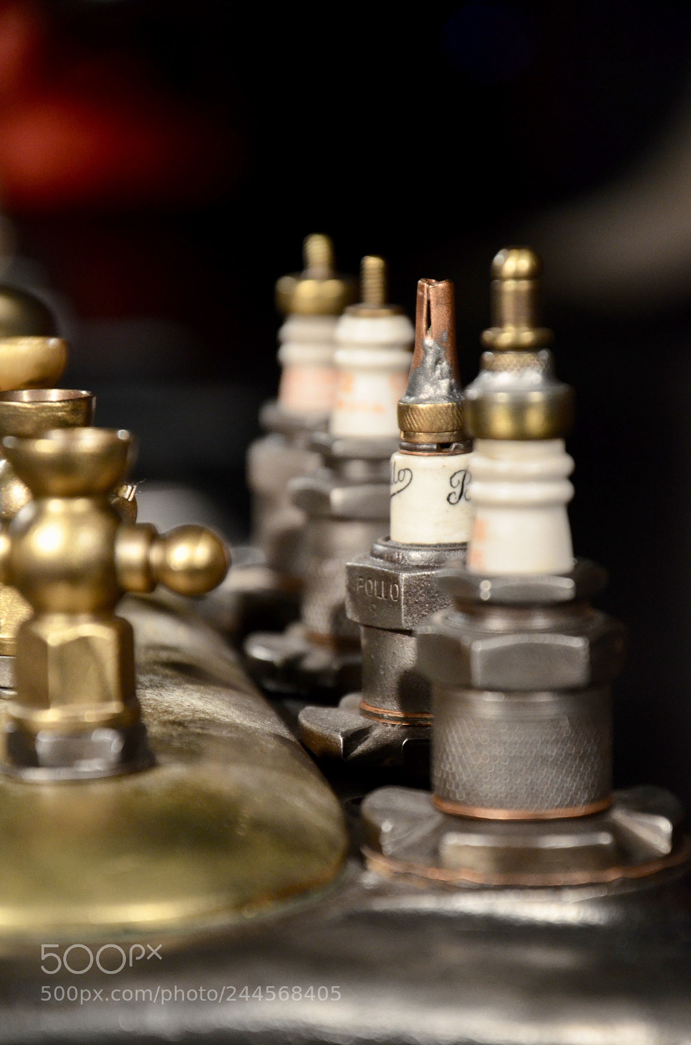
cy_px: 522
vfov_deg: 13.1
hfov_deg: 8.7
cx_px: 346
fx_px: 4557
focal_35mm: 158
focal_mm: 105
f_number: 5.6
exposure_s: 1/30
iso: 1400
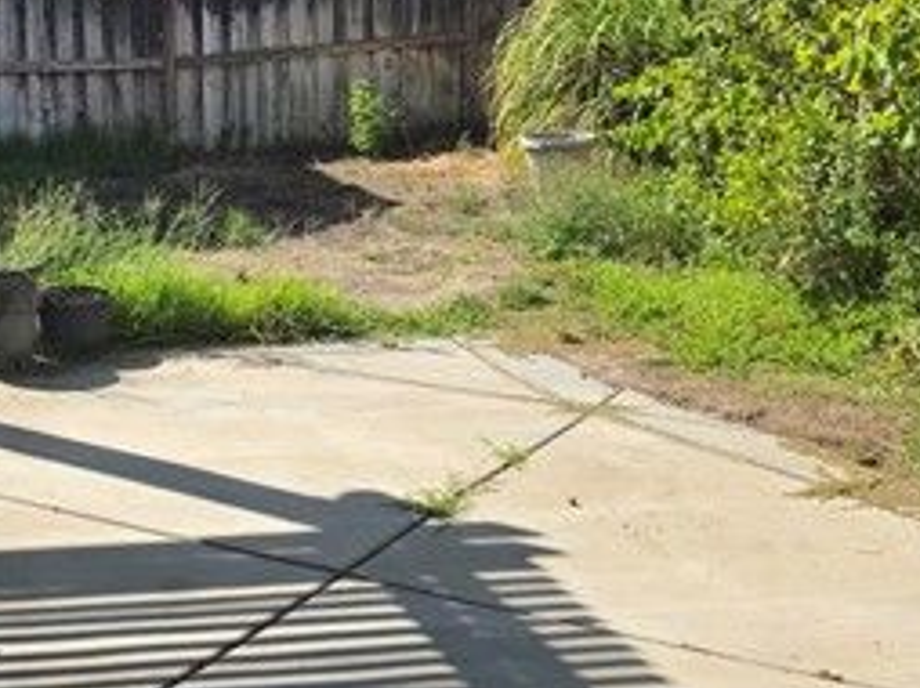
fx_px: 1540
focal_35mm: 58
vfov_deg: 24.8
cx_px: 149
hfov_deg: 32.1
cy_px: 148
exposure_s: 1/4764
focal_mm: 6.5
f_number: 1.4
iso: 64
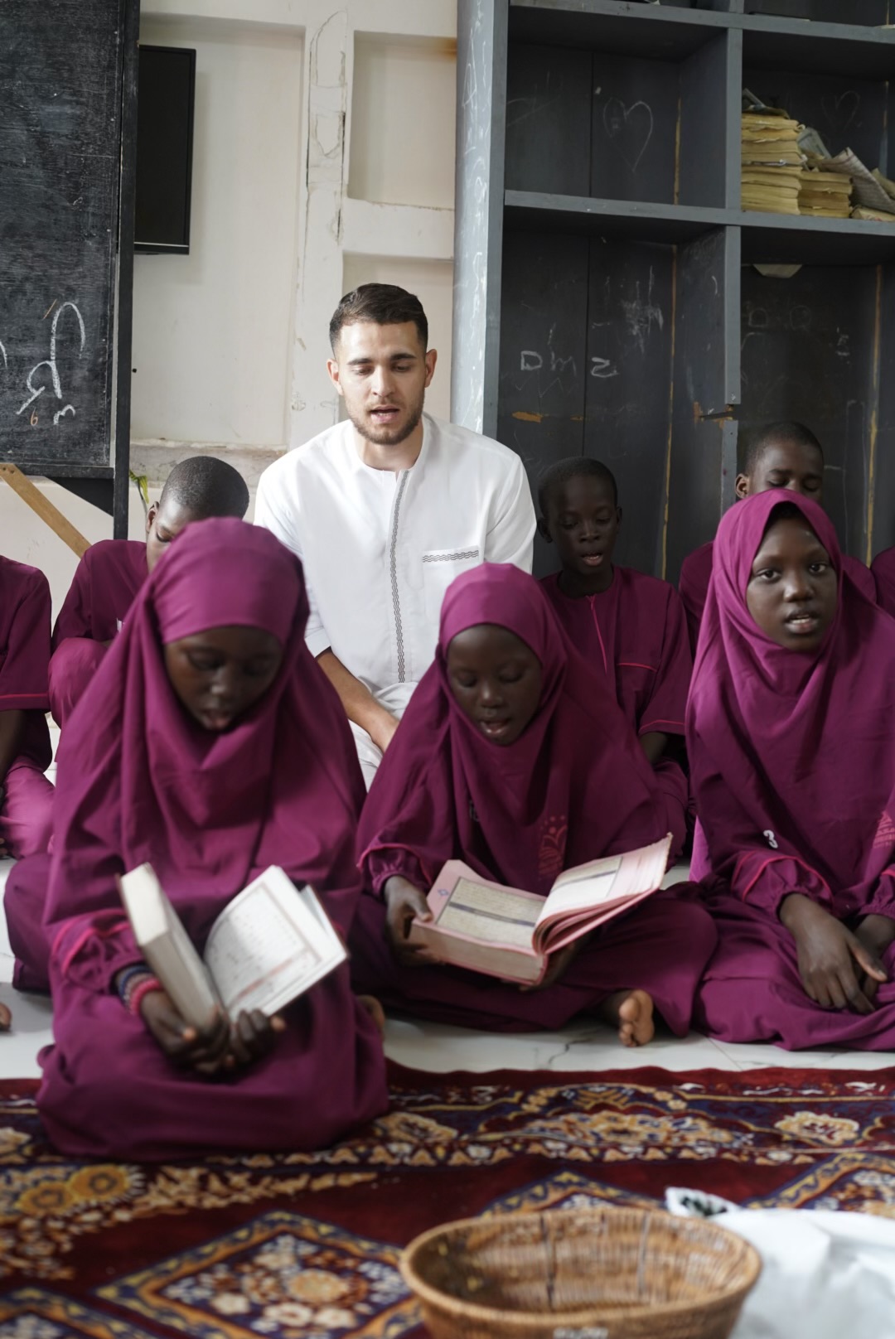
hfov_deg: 27.0
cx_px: 448
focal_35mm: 50
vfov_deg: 39.6
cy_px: 670
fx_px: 1861
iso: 1600
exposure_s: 1/100
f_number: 3.5
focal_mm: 50
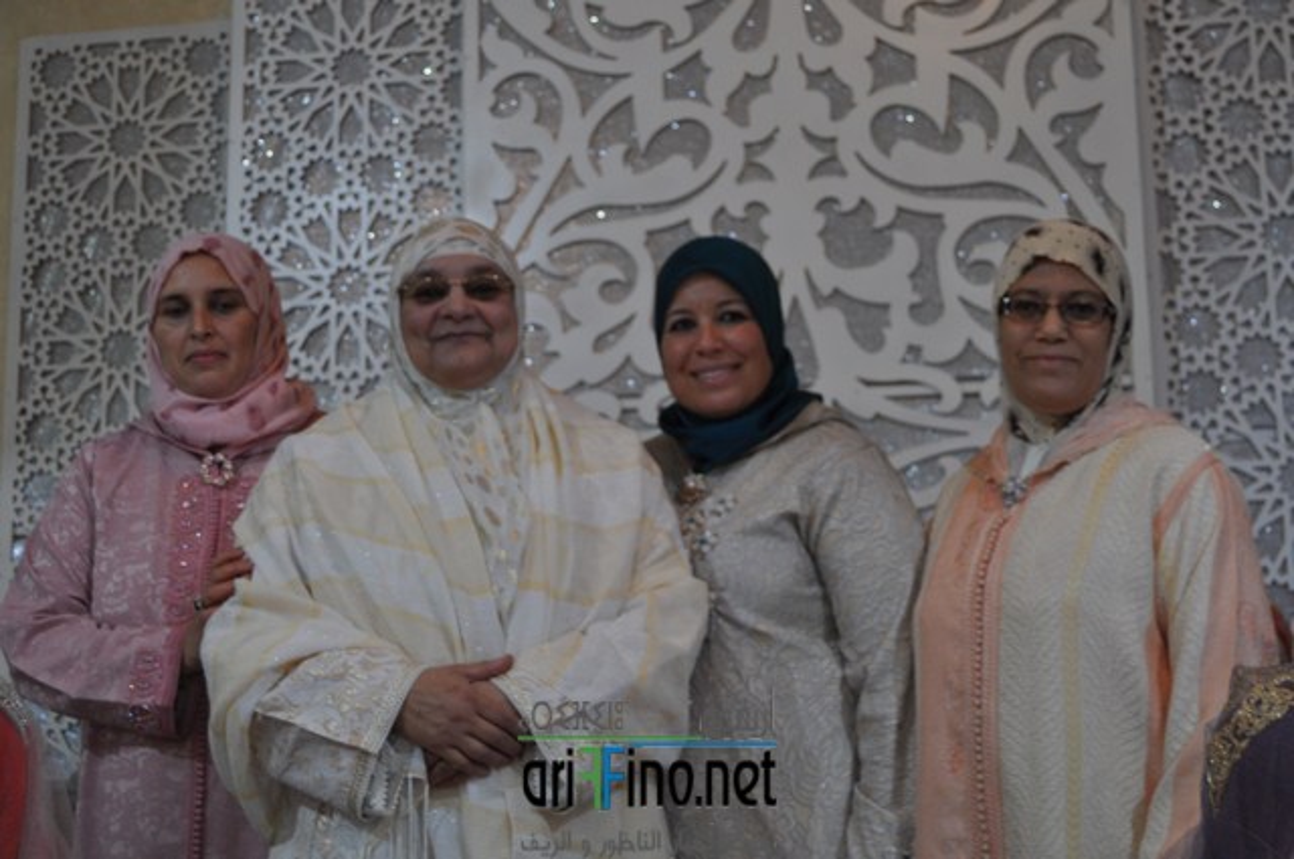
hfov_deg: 35.1
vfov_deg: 23.7
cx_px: 647
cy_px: 430
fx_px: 2046
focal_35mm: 57
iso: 720
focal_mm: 38
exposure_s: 1/60
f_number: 4.8
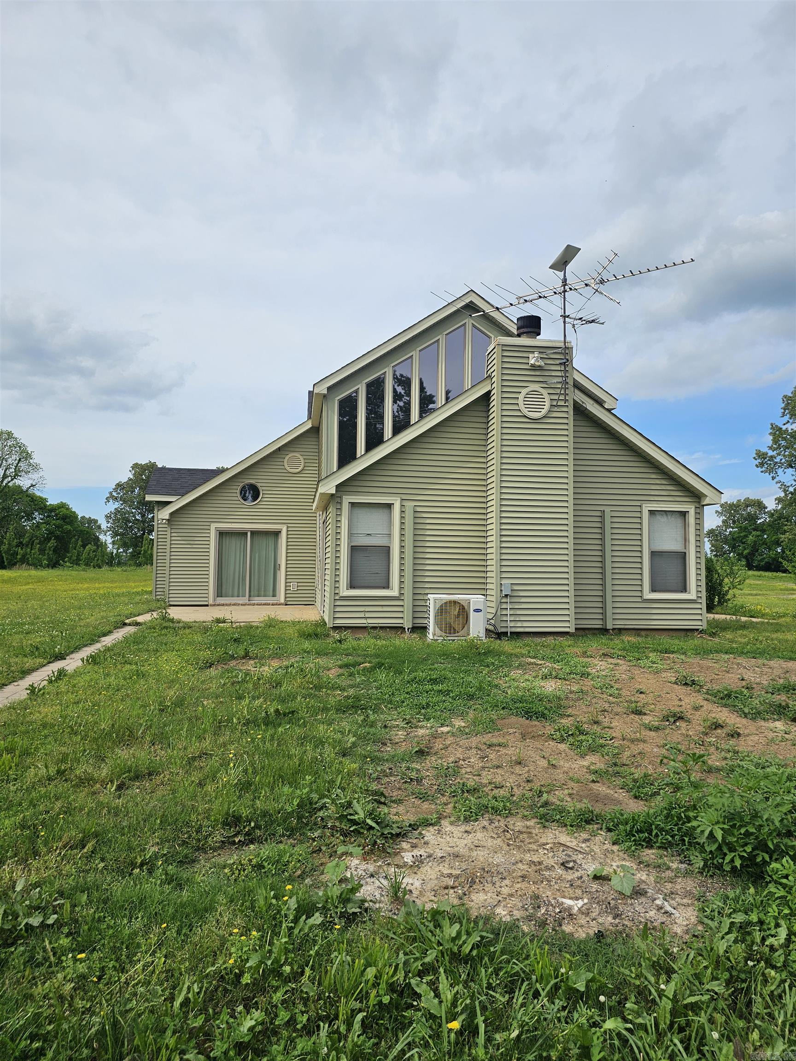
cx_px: 398
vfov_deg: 73.9
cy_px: 530
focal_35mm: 23
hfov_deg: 58.9
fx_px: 705
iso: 10
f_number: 1.7
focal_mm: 6.3
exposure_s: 1/1347
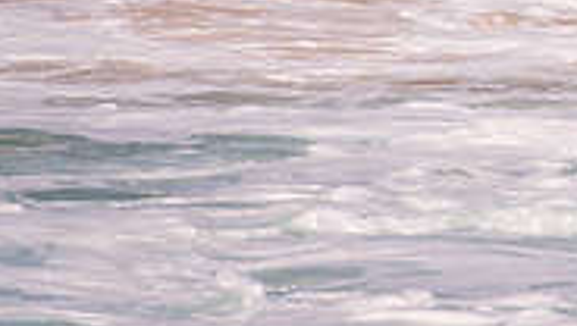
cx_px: 900
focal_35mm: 1979
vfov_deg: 0.6
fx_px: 30313
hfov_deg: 1.1
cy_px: -237
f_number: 5.6
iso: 180
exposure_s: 1/1250
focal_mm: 400
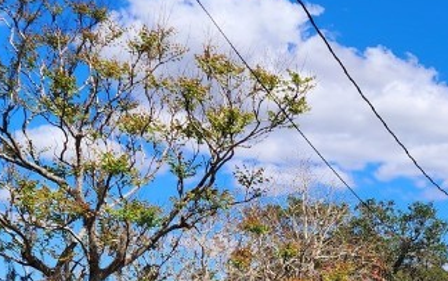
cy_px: 267
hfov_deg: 25.2
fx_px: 941
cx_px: 469
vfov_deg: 16.7
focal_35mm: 77
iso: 12
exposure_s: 1/1429
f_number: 1.8
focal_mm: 6.4
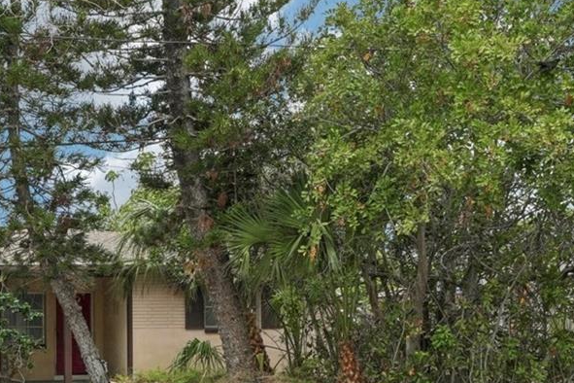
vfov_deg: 20.4
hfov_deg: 28.9
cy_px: 365
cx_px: -4
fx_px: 1036
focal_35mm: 65
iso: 400
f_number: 8
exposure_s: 1/640
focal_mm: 24
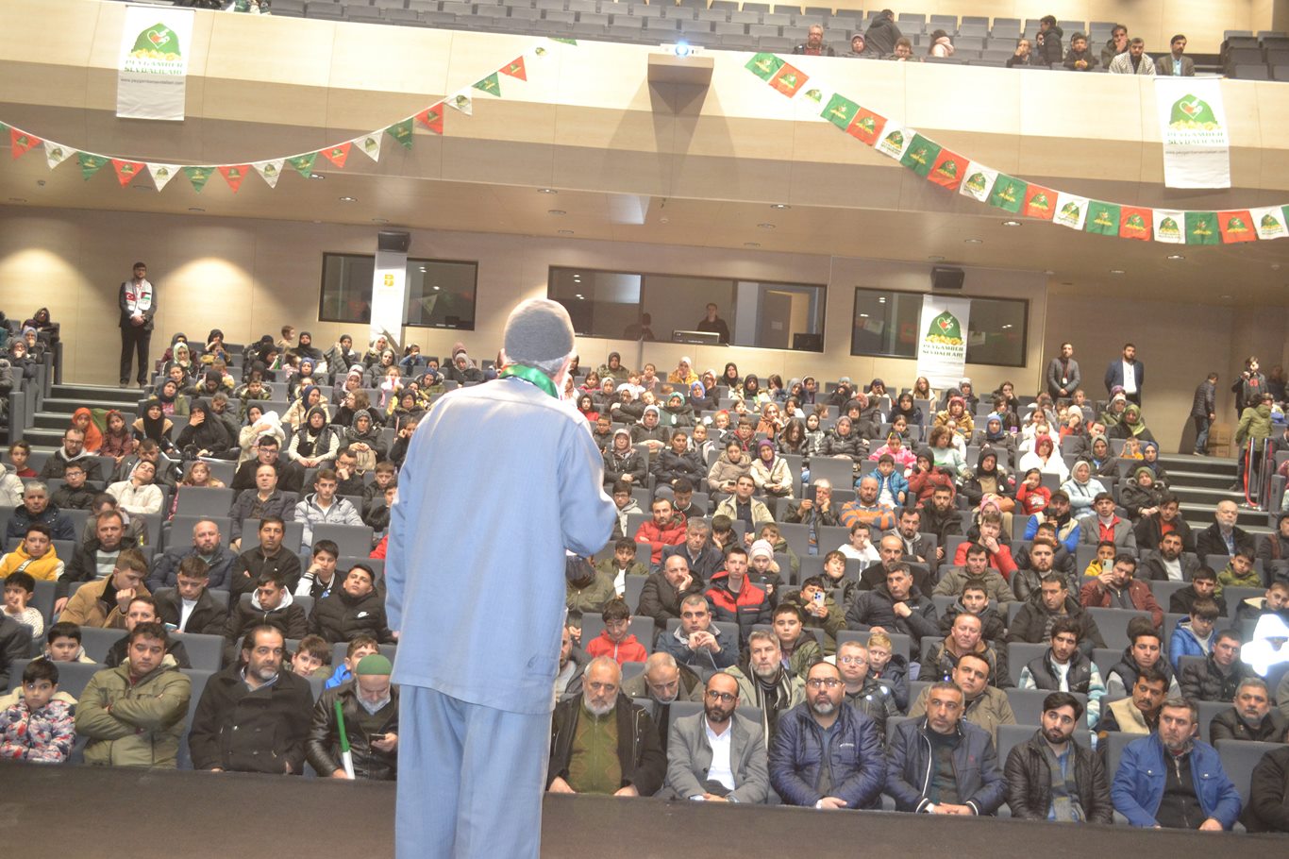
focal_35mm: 33
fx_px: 1181
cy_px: 430
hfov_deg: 57.2
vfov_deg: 40.0
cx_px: 644
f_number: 3.8
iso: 1600
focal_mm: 22
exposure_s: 1/60
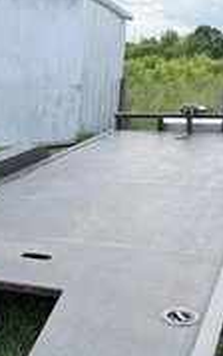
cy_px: 261
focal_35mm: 57
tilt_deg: -19.6
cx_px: 52
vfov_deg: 35.0
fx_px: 554
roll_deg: -2.5
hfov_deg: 22.5
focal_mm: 6.76
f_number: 1.78
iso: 100
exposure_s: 1/1770
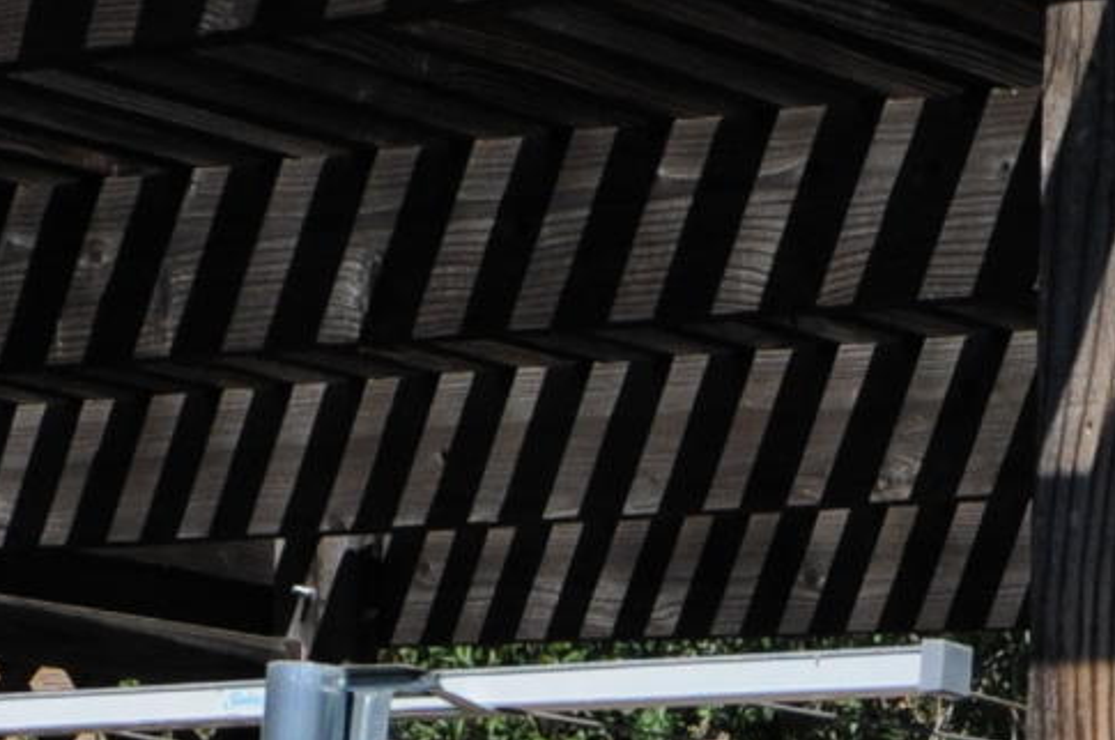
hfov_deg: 12.3
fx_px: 5165
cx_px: 789
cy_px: 1344
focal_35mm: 167
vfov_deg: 7.9
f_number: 8
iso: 320
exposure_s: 1/1000
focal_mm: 18
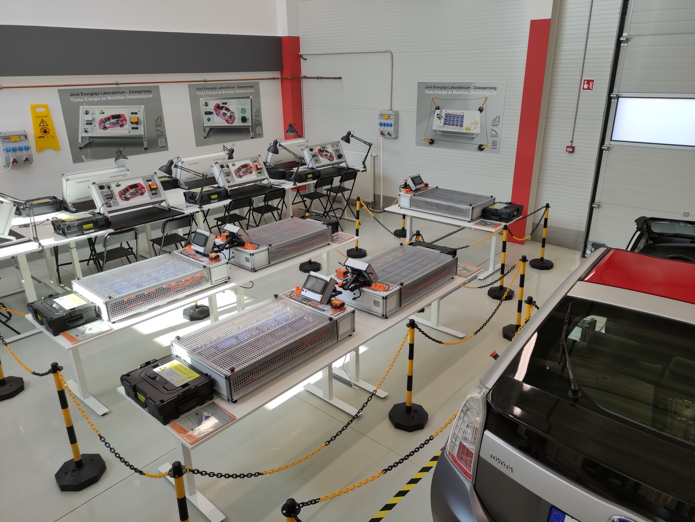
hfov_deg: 69.4
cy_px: 261
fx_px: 502
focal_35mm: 25
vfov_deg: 54.9
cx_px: 348
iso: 50
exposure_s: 1/155
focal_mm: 5.43
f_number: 1.89
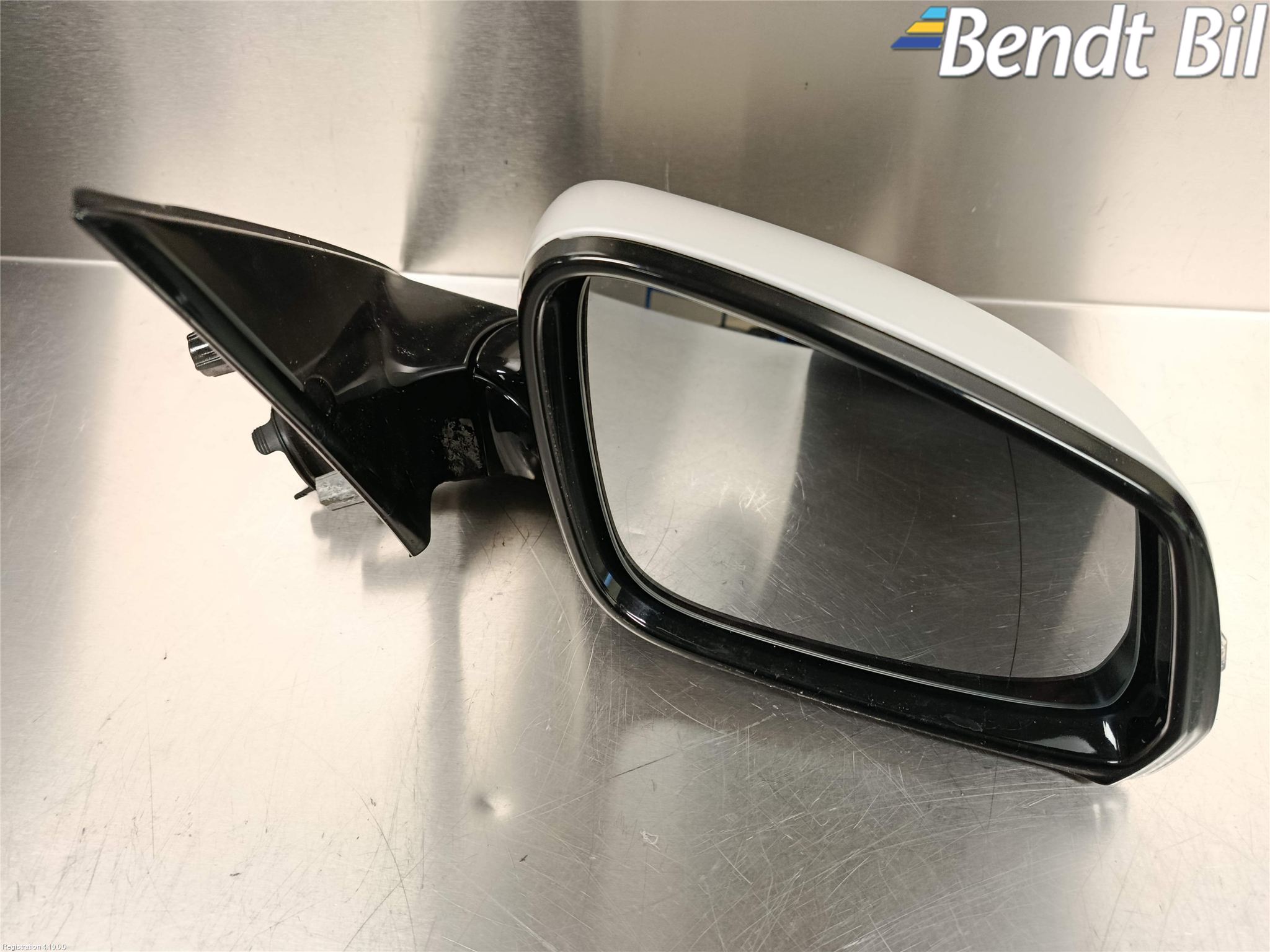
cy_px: 476
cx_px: 635
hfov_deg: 71.6
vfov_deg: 56.8
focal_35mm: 24
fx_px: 881
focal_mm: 5.24
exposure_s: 1/33.3
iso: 1300
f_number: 1.7
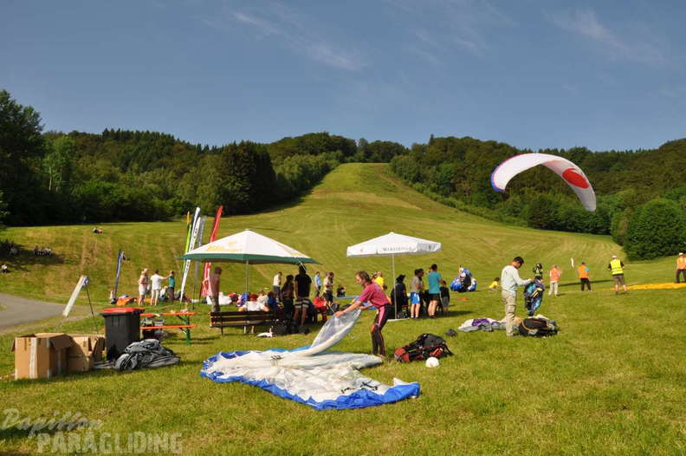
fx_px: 514
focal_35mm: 27
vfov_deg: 47.8
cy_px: 228
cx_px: 343
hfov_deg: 67.4
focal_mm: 18
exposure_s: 1/200
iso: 200
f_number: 14
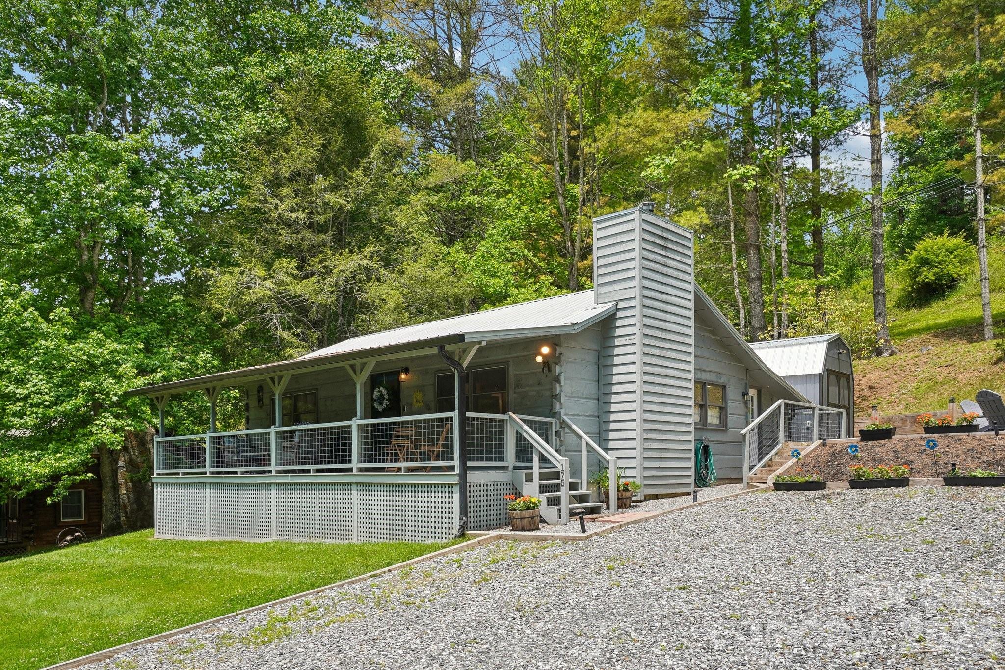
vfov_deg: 47.9
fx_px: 754
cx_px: 502
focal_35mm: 27
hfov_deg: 67.4
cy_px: 335
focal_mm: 18
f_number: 8
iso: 100
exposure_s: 1/100
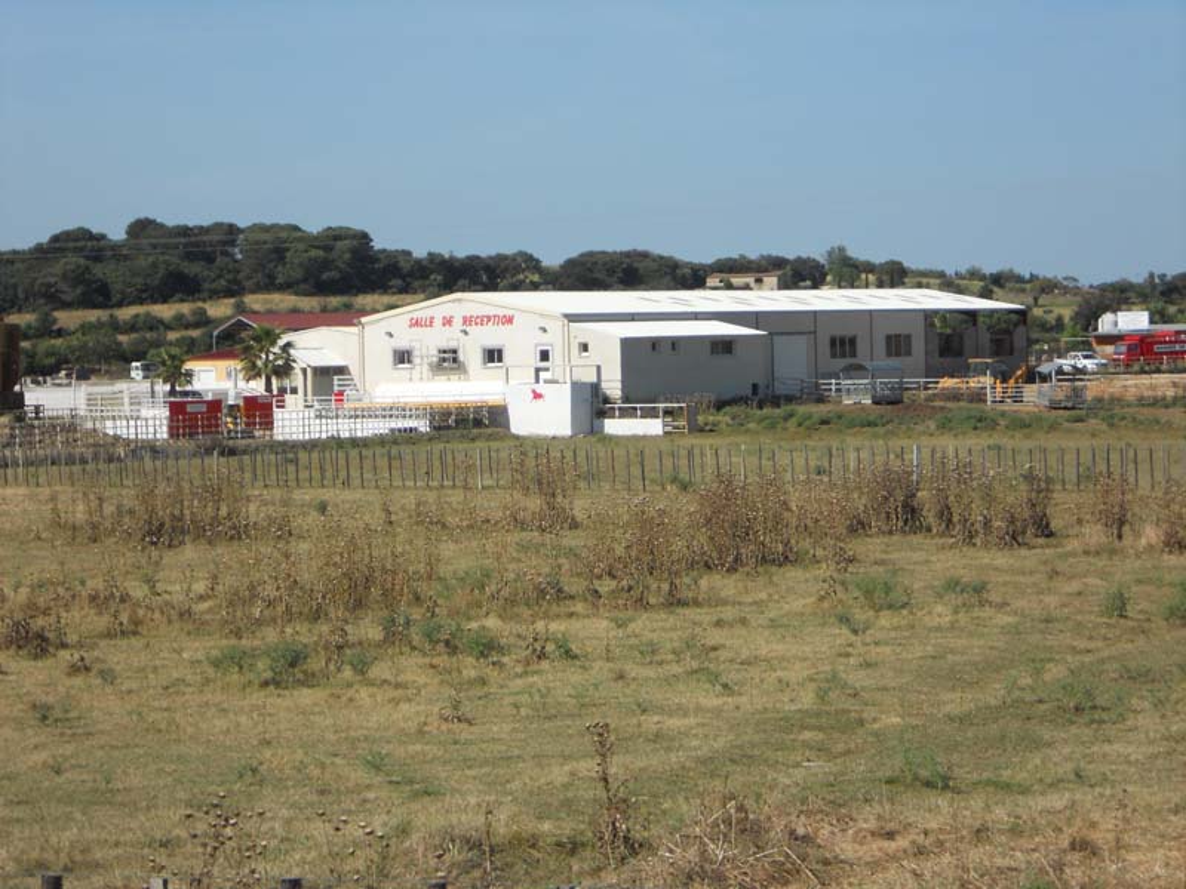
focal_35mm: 108
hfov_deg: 18.2
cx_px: 593
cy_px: 444
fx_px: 3700
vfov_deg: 13.7
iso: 80
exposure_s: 1/500
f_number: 14.8
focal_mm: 19.6
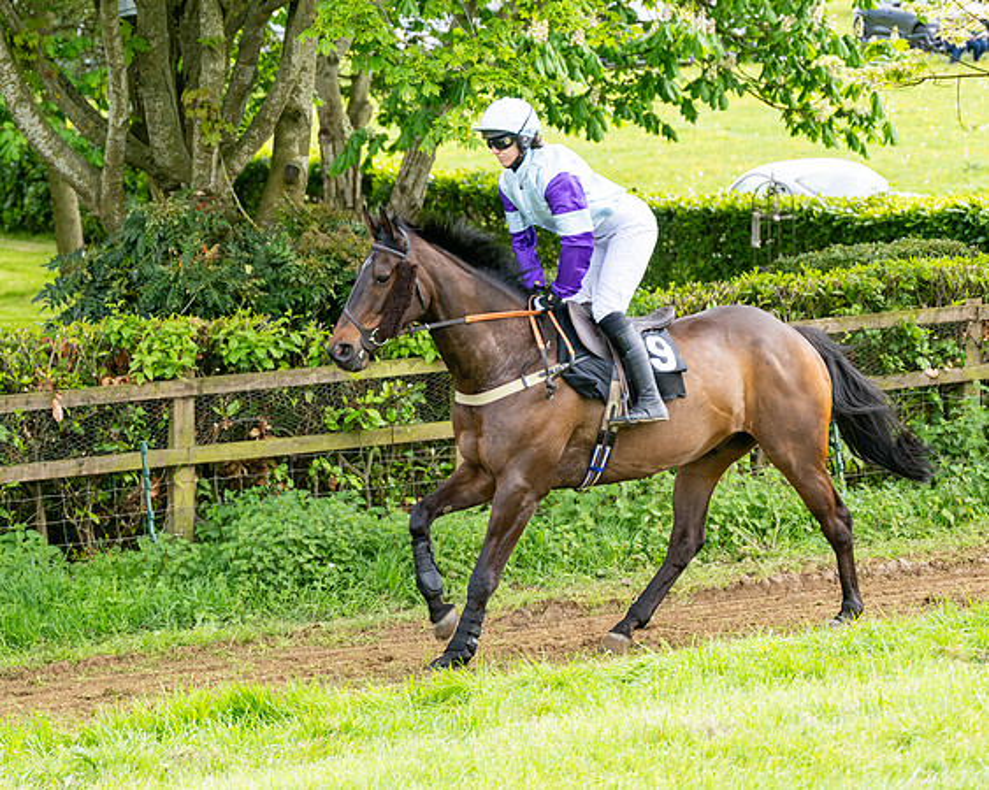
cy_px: 400
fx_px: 4275
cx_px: 583
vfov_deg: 10.6
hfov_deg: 13.2
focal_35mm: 146
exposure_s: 1/1000
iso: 400
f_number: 4
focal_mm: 98
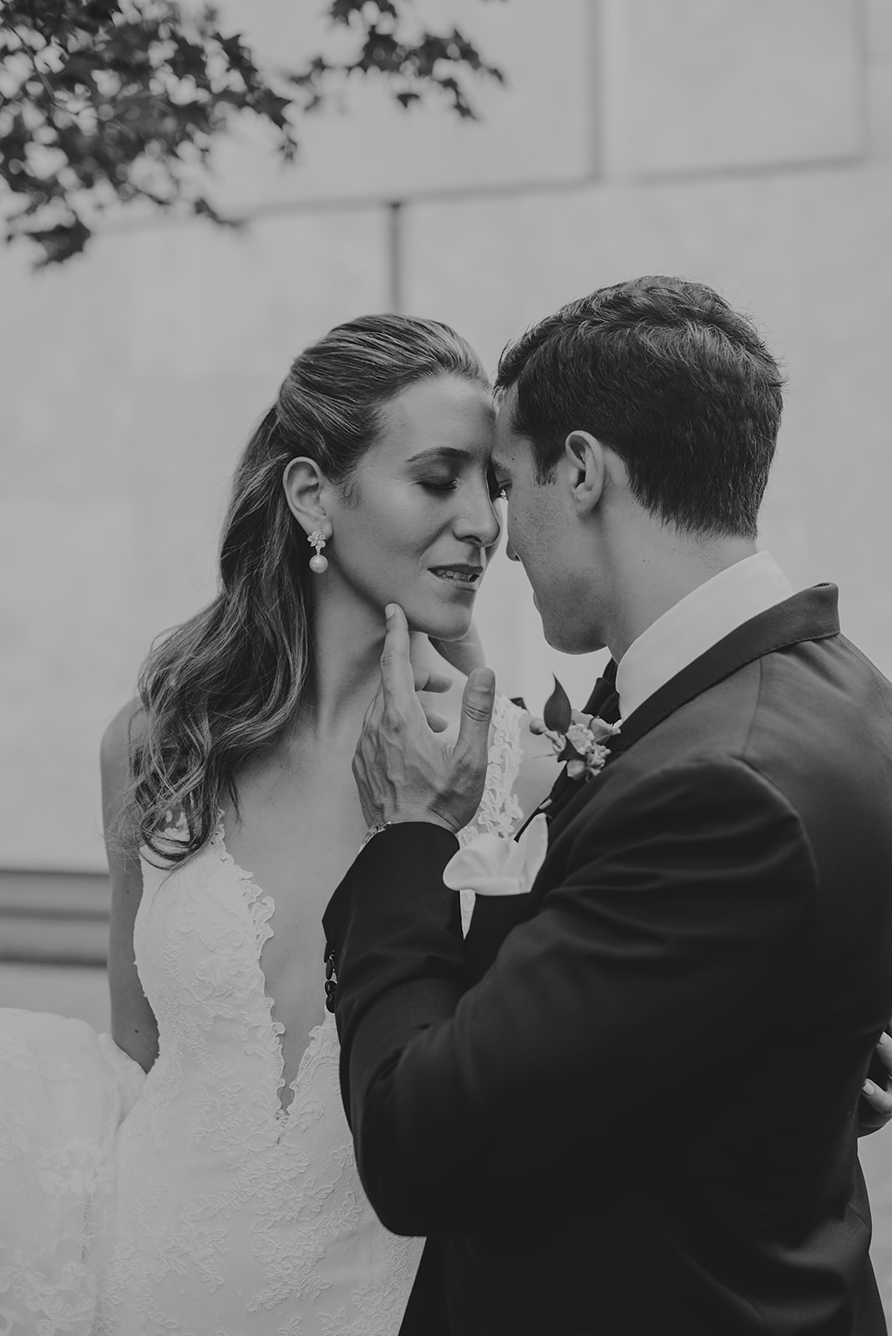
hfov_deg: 27.0
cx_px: 446
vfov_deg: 39.6
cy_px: 668
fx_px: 1857
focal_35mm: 50
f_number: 2.8
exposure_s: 1/320
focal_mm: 50
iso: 200
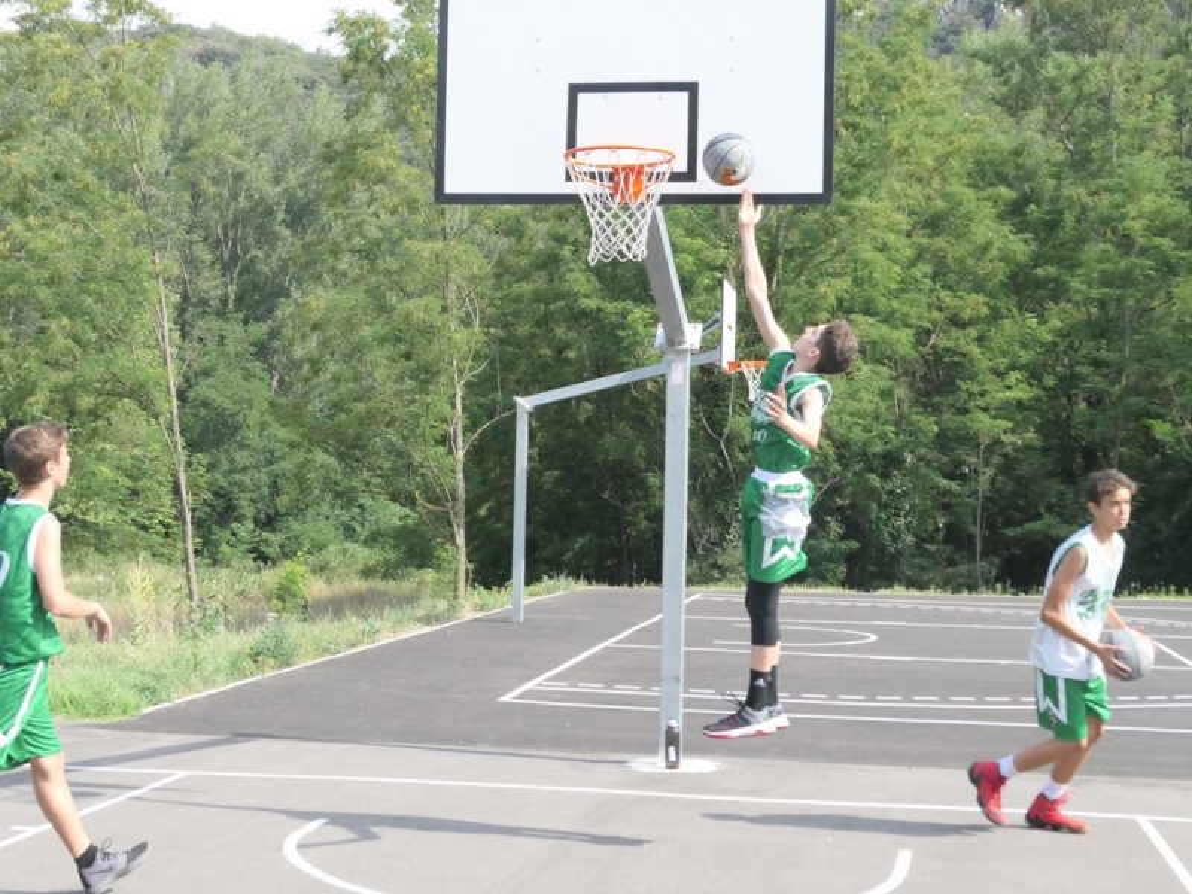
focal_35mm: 57
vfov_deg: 25.7
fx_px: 1963
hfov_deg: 33.8
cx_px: 596
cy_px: 447
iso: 1250
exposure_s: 1/2500
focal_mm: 19.2
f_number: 4.5
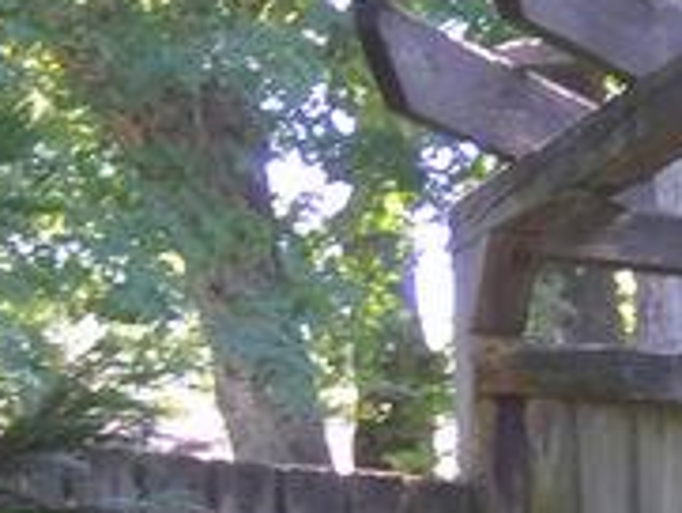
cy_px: 977
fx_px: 3233
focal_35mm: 164
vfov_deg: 8.6
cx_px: 1692
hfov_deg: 10.3
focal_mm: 4.15
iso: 32
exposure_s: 1/40
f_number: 2.2
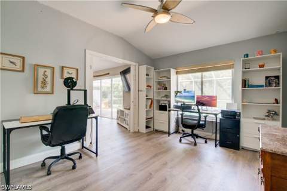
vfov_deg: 73.7
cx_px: 144
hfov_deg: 96.7
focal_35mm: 16
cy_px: 96
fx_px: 128
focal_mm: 16
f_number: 8
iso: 500
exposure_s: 1/4
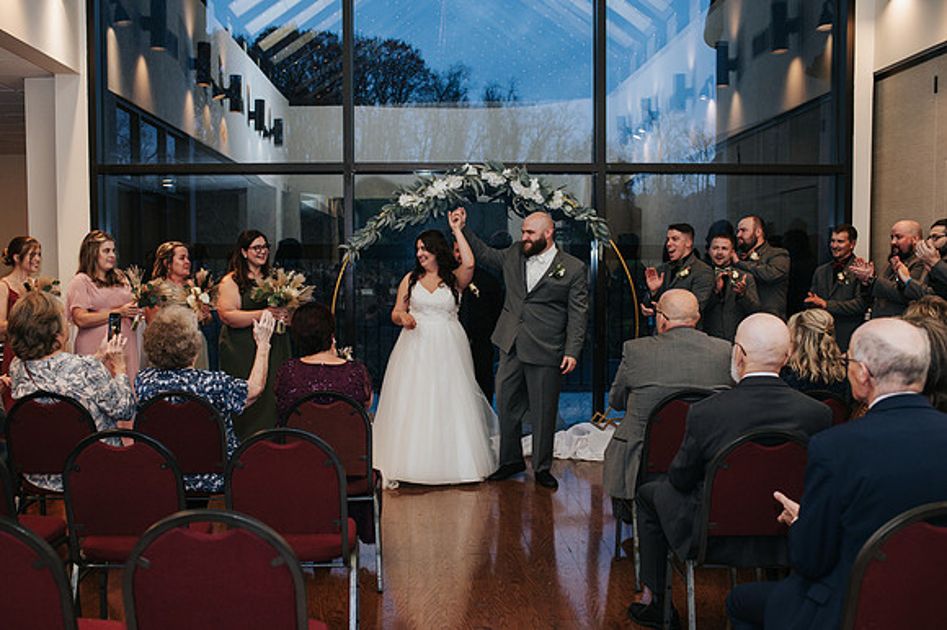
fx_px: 1020
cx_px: 451
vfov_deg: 34.3
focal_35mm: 39
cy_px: 347
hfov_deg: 49.8
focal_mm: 35
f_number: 3.2
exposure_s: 1/200
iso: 800
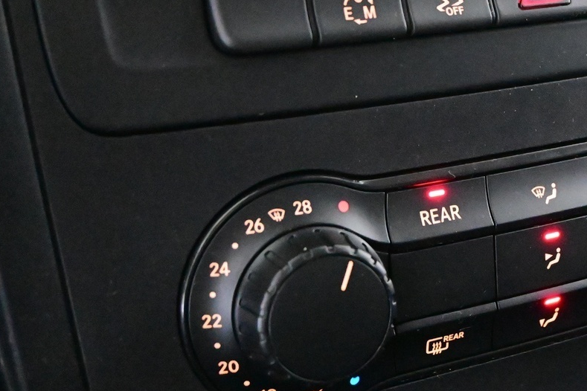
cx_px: 501
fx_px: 1256
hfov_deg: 25.7
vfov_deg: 17.7
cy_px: 164
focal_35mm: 77
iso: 16000
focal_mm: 25
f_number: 4.2
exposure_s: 1/40
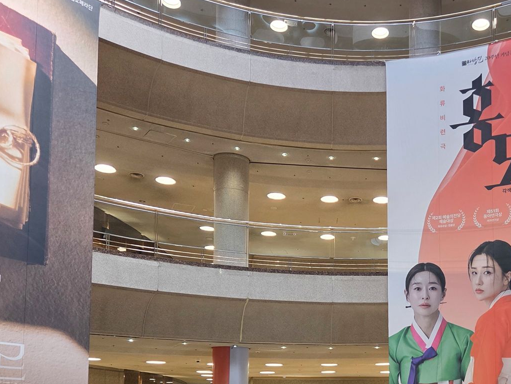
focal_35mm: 45
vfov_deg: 30.6
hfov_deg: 40.5
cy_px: 355
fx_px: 664
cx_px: 402
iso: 320
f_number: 1.8
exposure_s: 1/120
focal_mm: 5.4
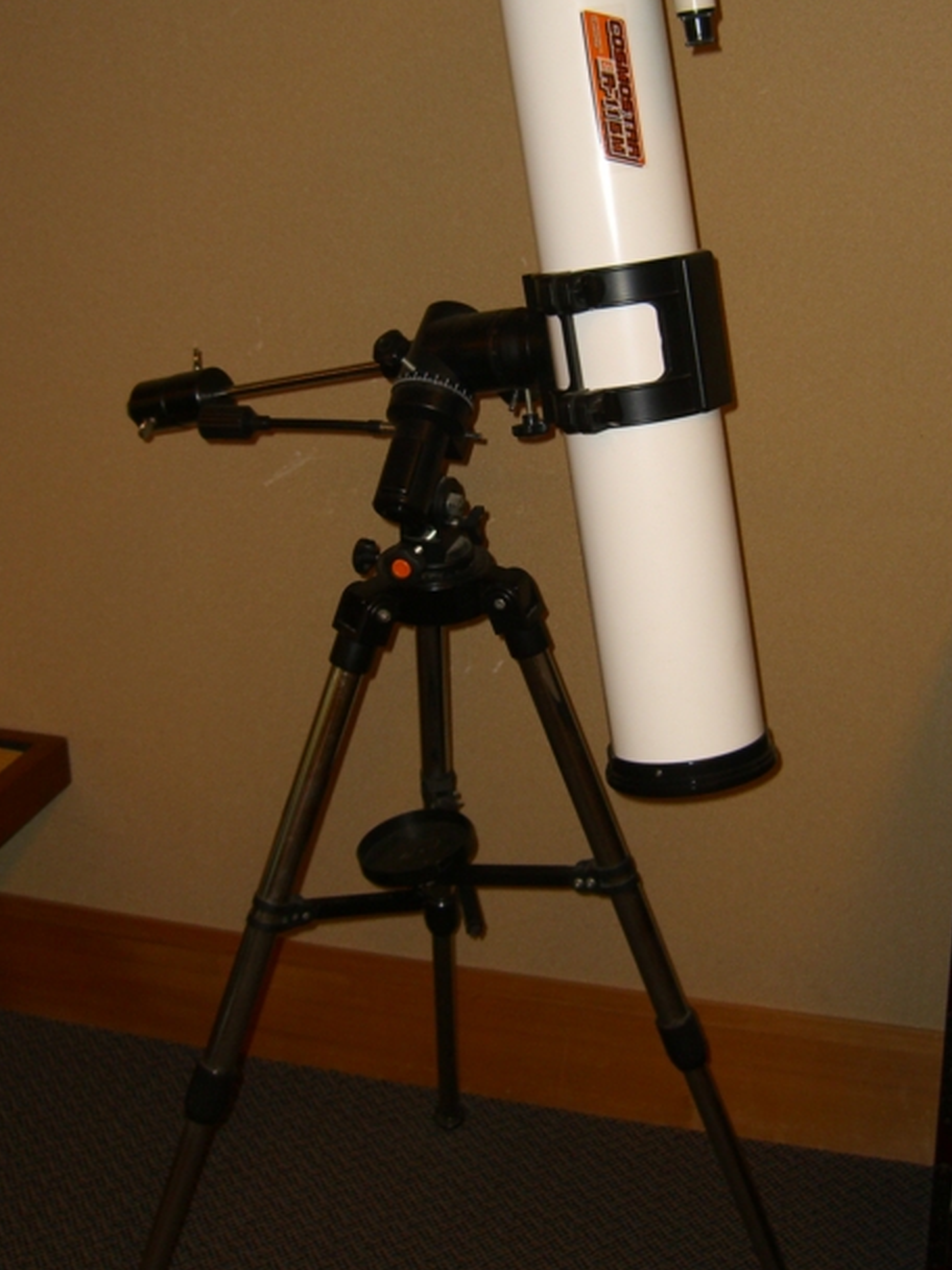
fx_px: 1833
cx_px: 534
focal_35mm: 50
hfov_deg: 29.1
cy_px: 464
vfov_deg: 37.9
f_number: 2.8
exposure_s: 1/60
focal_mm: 7.9
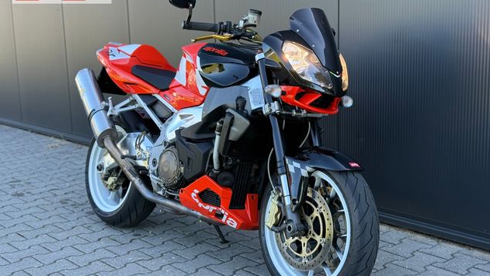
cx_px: 247
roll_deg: +1.5
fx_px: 689
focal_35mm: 53
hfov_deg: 39.2
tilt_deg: -9.6
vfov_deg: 22.6
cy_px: 138
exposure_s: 1/348
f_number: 1.78
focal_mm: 6.76
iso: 80
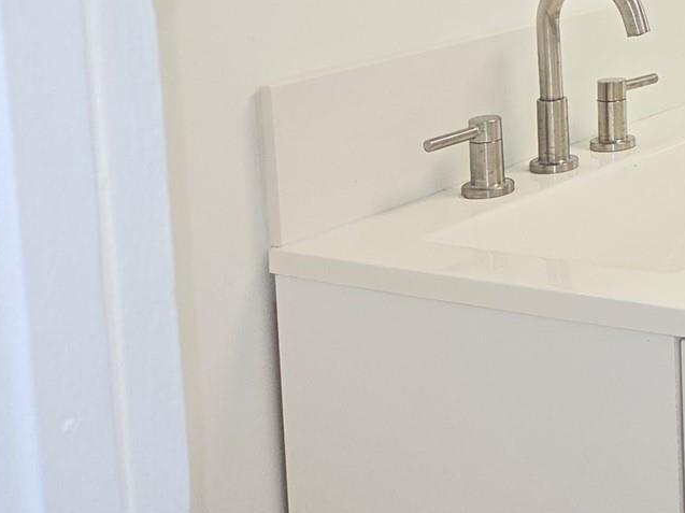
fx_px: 1464
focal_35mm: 74
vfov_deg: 18.9
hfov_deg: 22.0
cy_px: -87
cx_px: 1019
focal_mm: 5.4
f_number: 1.8
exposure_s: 1/60
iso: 32
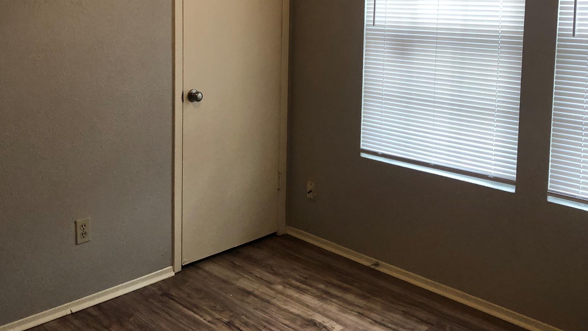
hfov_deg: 50.5
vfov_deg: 28.9
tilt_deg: -5.2
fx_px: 624
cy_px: 55
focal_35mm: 40
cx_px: 285
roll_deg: -0.2
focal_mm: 4
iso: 40
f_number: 1.8
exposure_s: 1/30
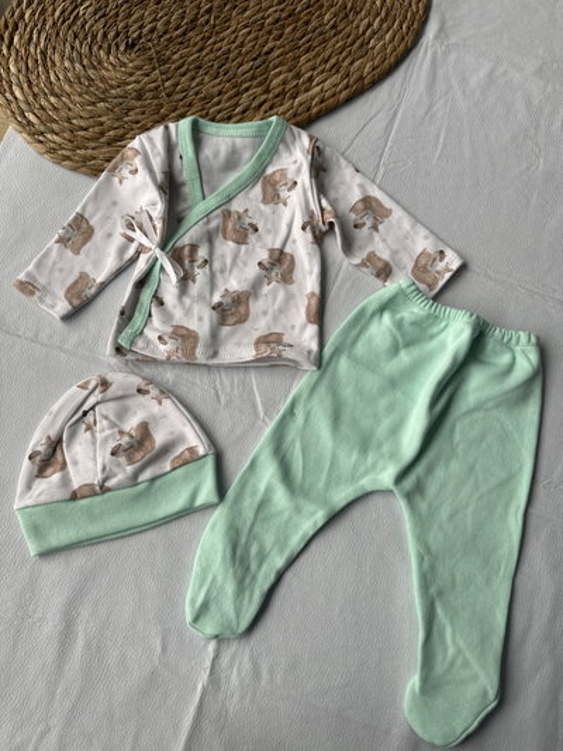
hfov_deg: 56.8
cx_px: 282
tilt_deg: -76.8
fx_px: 520
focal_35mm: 24
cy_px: 376
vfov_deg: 71.6
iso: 50
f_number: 1.78
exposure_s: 1/100
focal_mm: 6.76
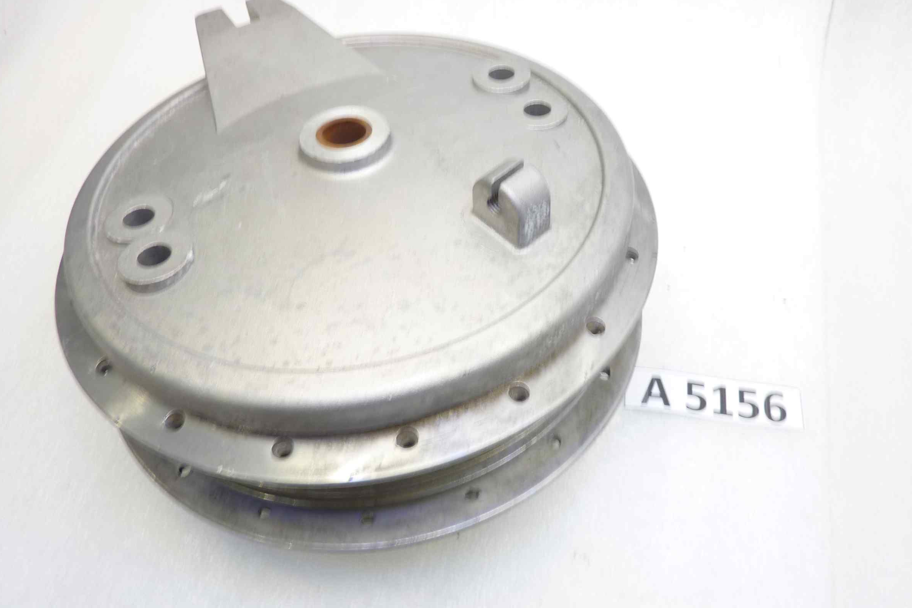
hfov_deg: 65.4
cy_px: 267
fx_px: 709
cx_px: 481
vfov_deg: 46.3
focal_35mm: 28
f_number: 3.3
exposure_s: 1/10
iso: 80
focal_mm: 4.1
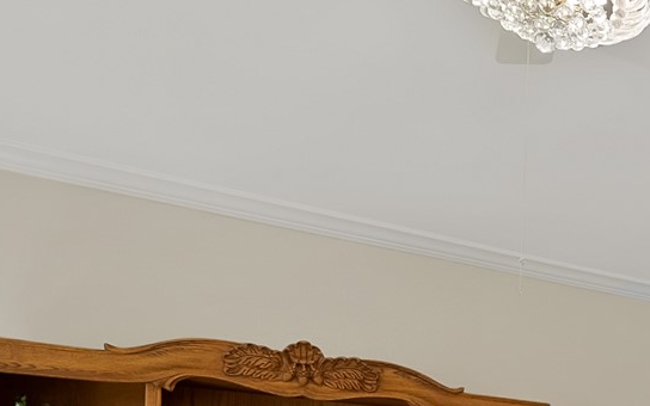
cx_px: 988
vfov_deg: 25.5
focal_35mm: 45
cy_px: 492
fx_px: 797
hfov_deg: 28.1
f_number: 9
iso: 640
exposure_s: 1/6
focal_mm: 12
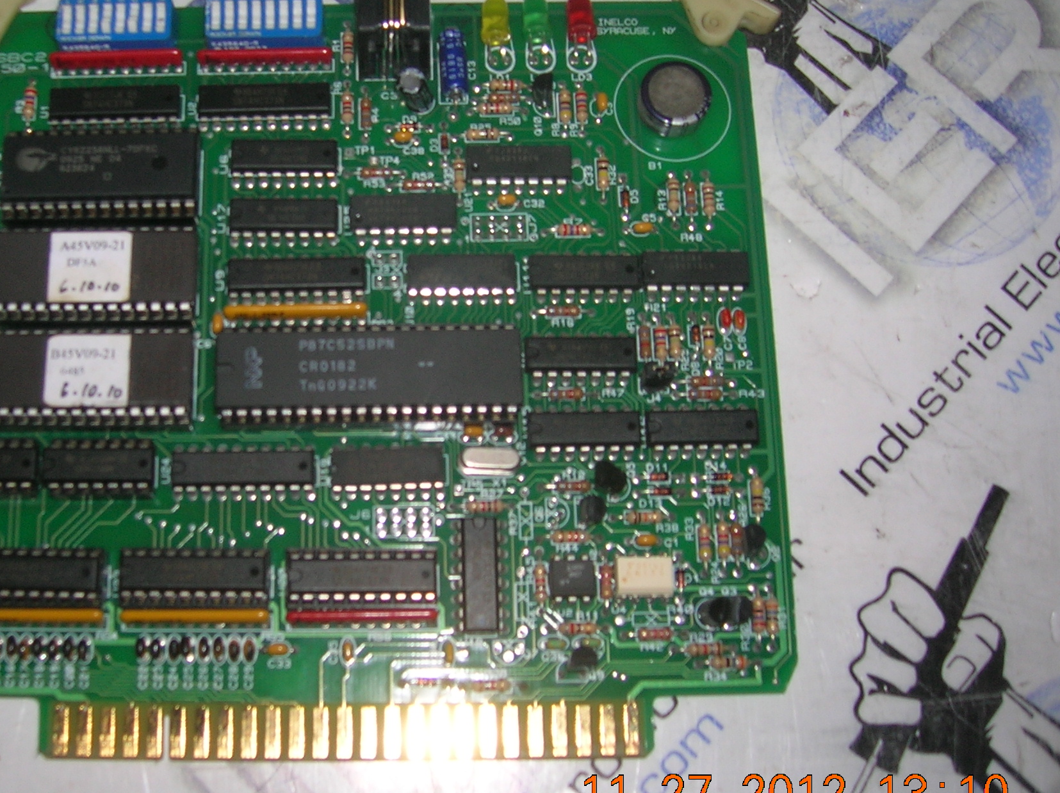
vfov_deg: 30.8
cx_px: 369
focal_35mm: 47
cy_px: 359
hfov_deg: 40.1
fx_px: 1438
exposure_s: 1/60.1
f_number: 2.9
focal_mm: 5.7
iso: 50
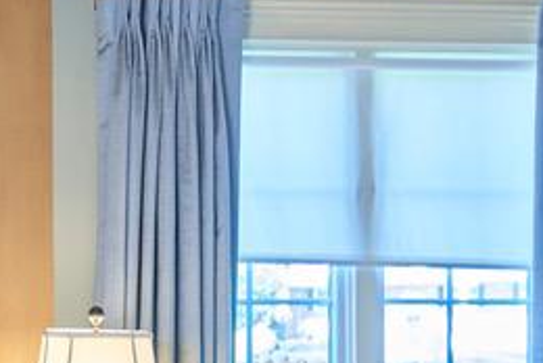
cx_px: -209
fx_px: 1782
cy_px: 400
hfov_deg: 16.2
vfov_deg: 11.5
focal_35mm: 118
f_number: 3.5
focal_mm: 15
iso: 400
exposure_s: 1/60
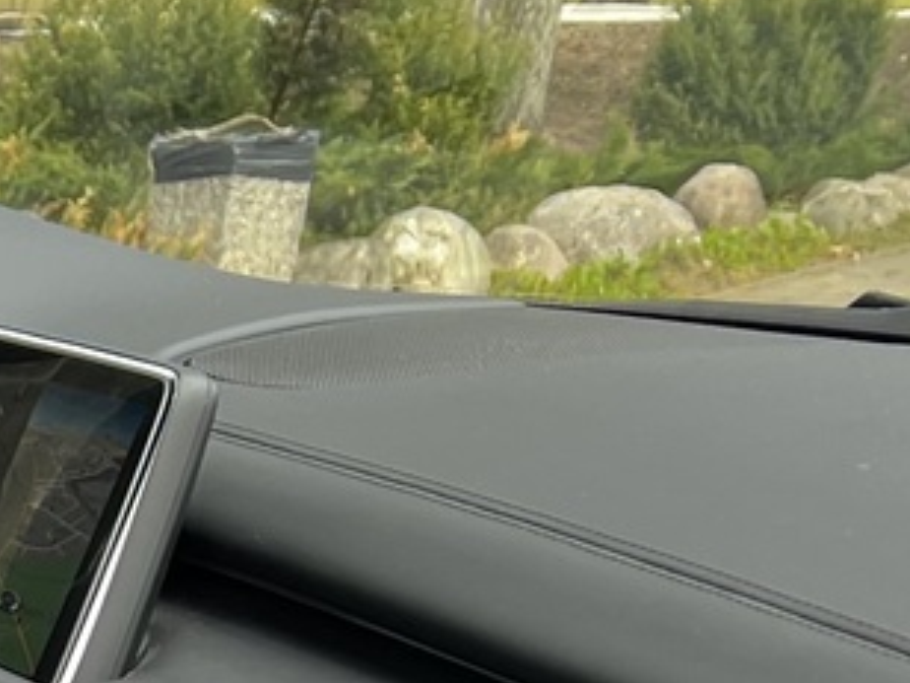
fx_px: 3549
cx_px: -1072
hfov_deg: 12.4
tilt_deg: -22.8
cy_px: 1561
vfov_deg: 9.8
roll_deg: -0.4
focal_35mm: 135
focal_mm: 5.7
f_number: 1.5
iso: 50
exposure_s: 1/121
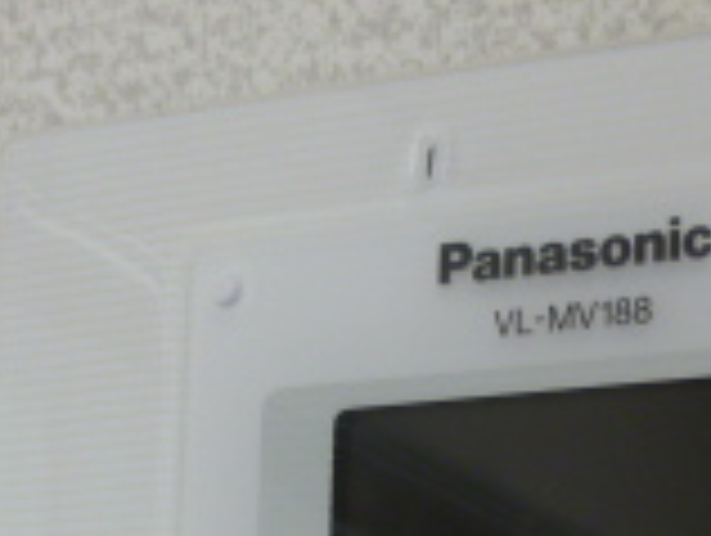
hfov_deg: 19.2
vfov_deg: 13.8
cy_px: 806
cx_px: 608
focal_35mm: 101
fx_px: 2078
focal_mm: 4.5
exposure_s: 1/80
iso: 100
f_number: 3.1
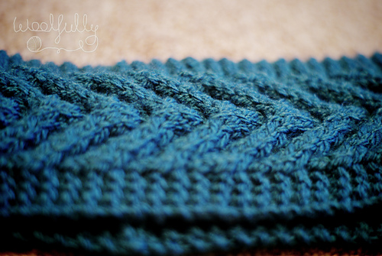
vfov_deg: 18.2
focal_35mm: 75
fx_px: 797
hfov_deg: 27.0
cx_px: 191
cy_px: 128
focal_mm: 50
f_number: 2
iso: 400
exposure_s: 1/10
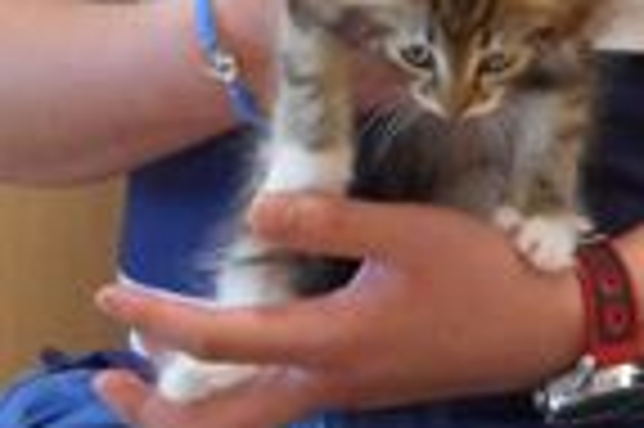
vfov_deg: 11.8
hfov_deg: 17.6
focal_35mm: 109
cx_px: 847
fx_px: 1948
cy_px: -293
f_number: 3.7
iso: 320
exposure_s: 1/30
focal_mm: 4.5
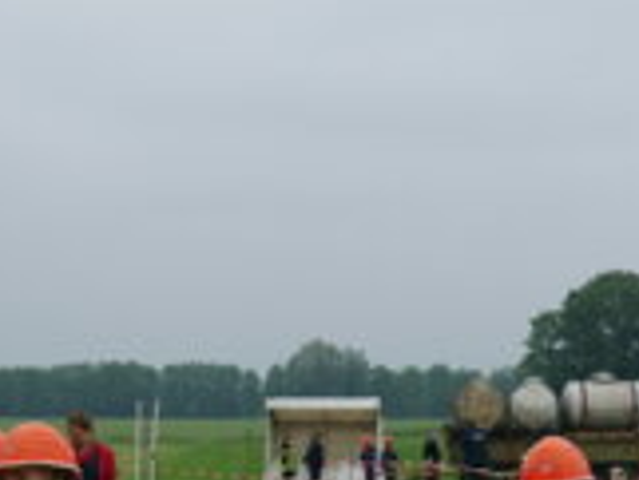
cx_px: 179
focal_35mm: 209
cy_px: 547
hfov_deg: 9.4
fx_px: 3861
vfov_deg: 7.1
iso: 200
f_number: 6.3
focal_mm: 42
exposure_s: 1/250
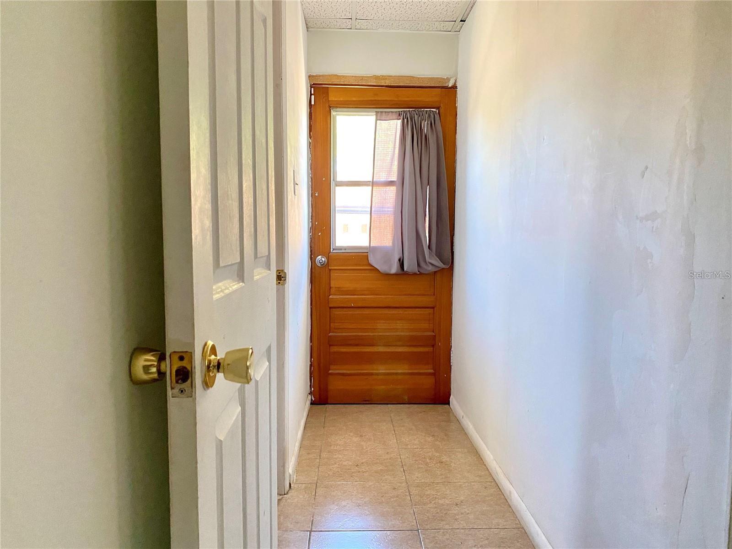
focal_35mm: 26
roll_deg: -1.2
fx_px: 550
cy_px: 274
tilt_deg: -4.8
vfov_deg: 53.1
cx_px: 366
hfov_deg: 67.3
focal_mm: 4.25
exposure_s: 1/47
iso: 250
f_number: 1.8
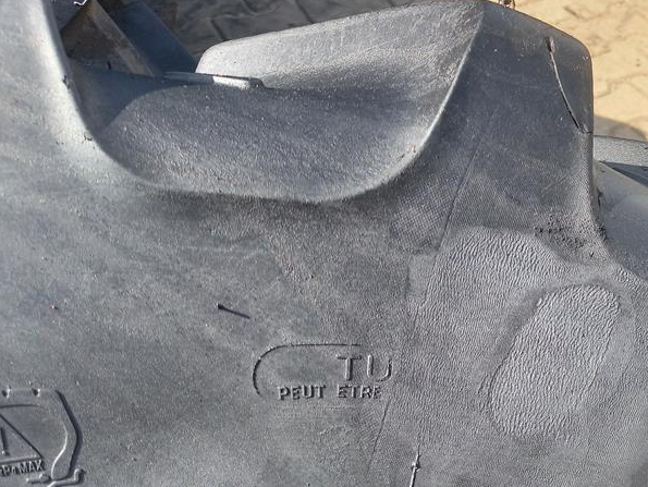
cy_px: 361
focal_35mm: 43
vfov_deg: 33.0
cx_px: 554
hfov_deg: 41.2
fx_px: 805
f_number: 1.8
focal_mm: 4.65
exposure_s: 1/276
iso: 50
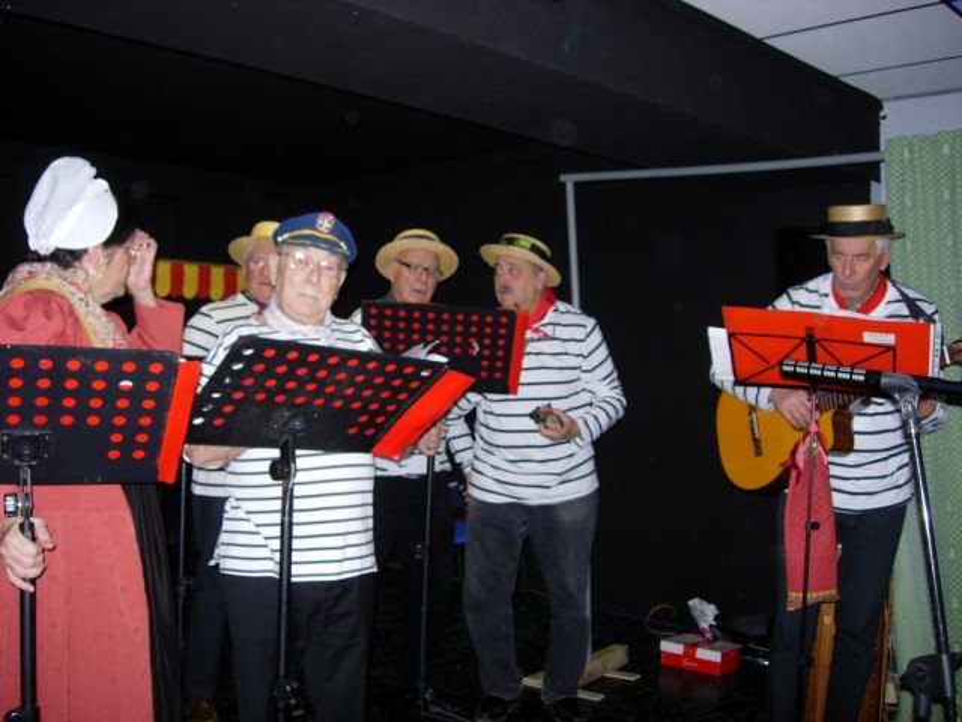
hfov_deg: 49.0
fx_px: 1056
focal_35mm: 38
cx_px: 481
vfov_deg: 37.7
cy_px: 361
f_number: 2.8
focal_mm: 7.8
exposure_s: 1/93.1
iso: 115
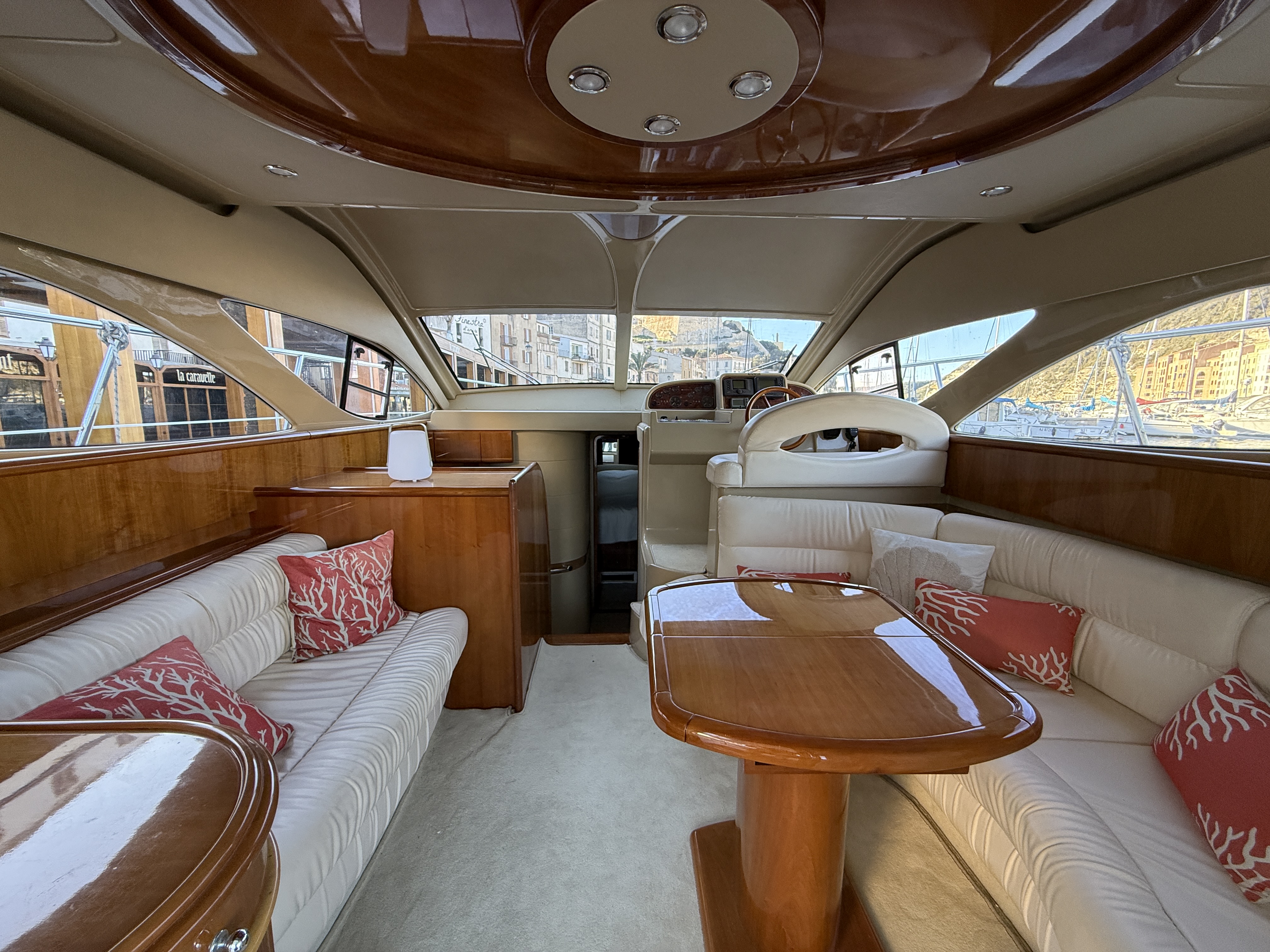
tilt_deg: -7.9
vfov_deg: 85.7
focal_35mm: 14
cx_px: 635
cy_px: 476
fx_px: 514
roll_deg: +0.3
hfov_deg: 102.1
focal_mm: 2.22
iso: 160
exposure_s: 1/99
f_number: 2.2
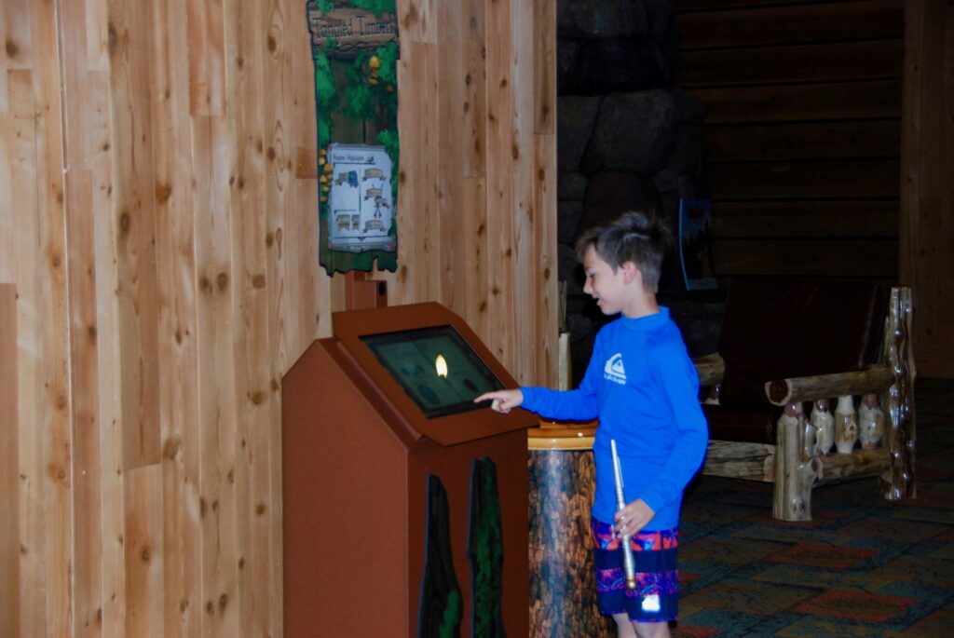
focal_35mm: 75
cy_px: 319
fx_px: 1989
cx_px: 477
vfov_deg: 18.2
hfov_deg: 27.0
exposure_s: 1/60
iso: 500
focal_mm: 50
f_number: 4.8
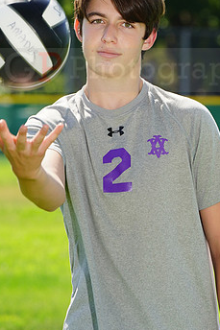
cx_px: 140
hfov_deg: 2.8
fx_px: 4496
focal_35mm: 490
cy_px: 61
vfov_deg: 4.2
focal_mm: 291
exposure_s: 1/200
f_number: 11
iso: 200
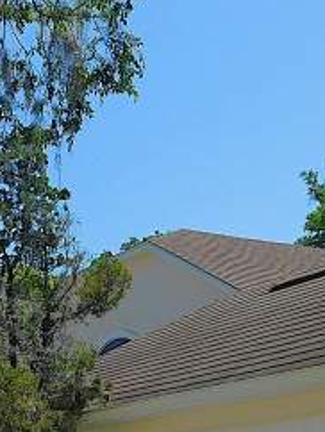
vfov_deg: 24.6
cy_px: 416
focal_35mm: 76
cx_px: -9
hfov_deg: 18.8
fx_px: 950
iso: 125
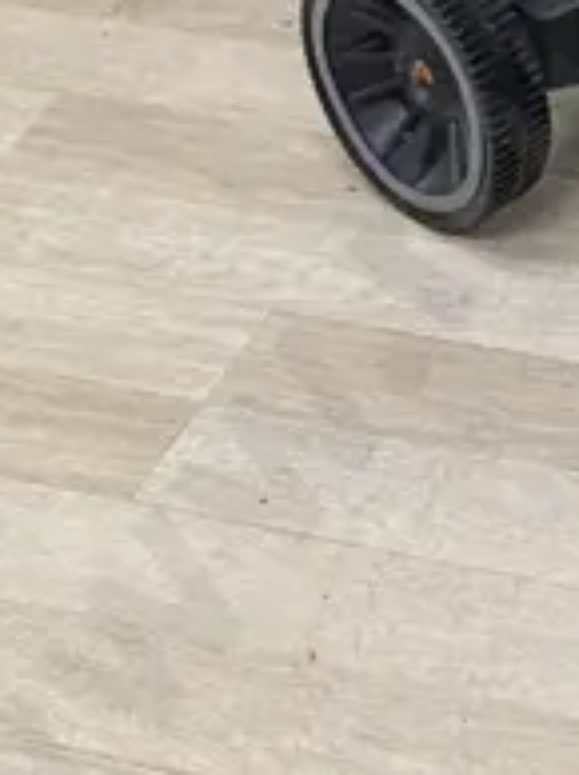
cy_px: -731
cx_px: 1166
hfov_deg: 10.6
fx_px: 2839
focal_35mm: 127
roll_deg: +0.2
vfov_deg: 13.5
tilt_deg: -23.6
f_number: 1.78
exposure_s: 1/100
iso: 200
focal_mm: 6.86
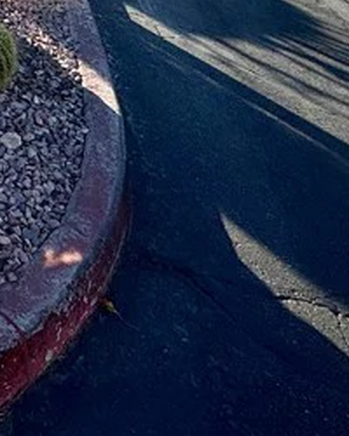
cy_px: -113
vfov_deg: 28.3
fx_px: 723
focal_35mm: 56
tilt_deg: -11.8
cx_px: -168
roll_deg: +0.1
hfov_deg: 22.5
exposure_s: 1/2342
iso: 50
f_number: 2.2
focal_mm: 2.22
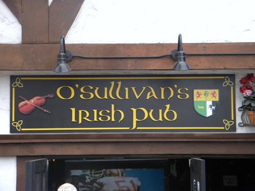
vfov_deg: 17.8
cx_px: 128
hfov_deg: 23.6
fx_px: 611
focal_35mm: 83
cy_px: 96
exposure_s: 1/126
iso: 80
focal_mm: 15.1
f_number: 4.5
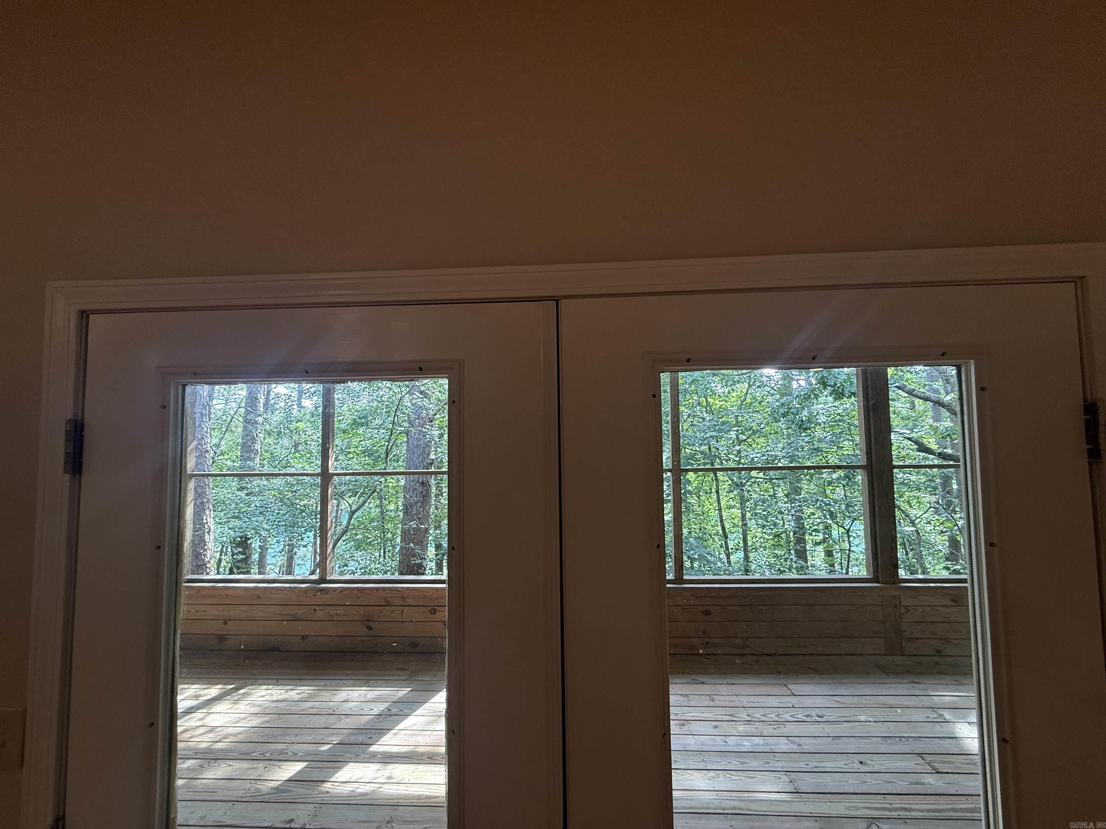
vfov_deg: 85.7
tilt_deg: +2.5
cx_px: 553
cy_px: 414
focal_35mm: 14
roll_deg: +0.3
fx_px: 447
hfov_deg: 102.1
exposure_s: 1/120
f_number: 2.2
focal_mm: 2.22
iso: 200
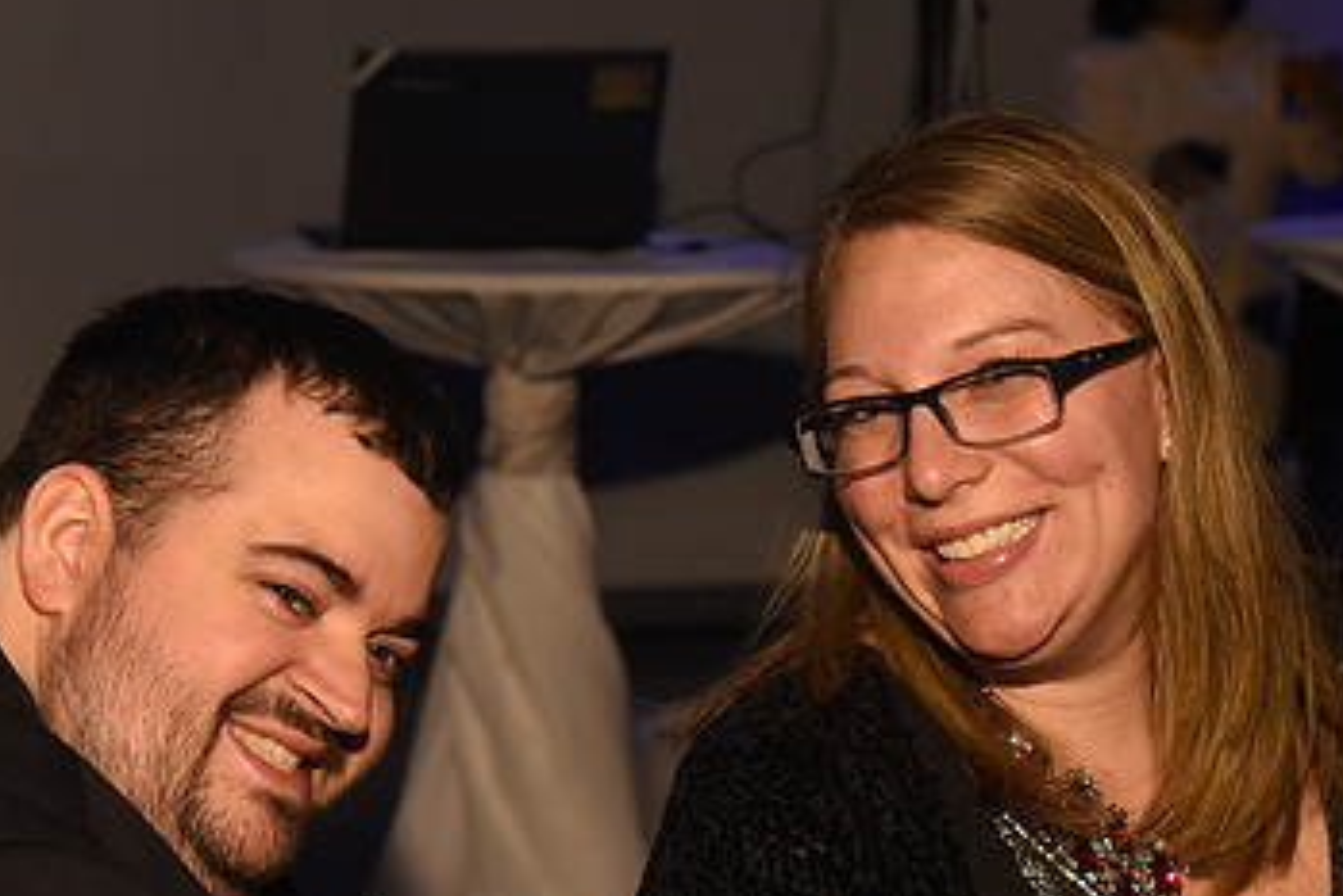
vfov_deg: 12.1
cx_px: 581
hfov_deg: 18.1
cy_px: 713
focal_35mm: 113
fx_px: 4217
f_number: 5.6
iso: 2500
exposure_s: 1/200
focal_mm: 68
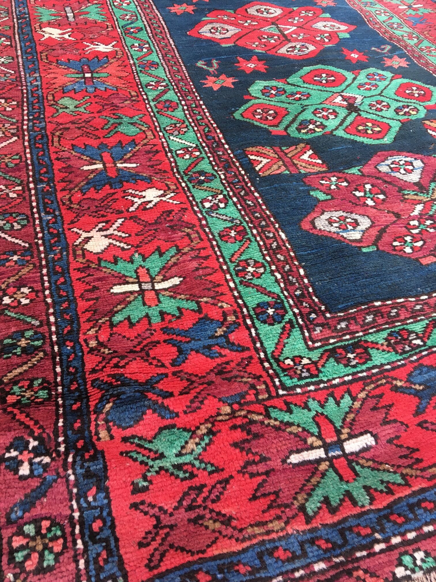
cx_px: 218
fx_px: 487
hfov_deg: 48.2
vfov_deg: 61.7
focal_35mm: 29
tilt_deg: -50.3
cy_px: 291
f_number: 2.2
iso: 32
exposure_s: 1/33
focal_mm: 4.15
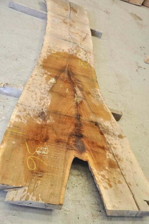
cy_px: 112
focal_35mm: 39
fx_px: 243
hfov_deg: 34.1
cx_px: 74
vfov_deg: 49.6
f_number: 5.6
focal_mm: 26
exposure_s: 1/125
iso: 400
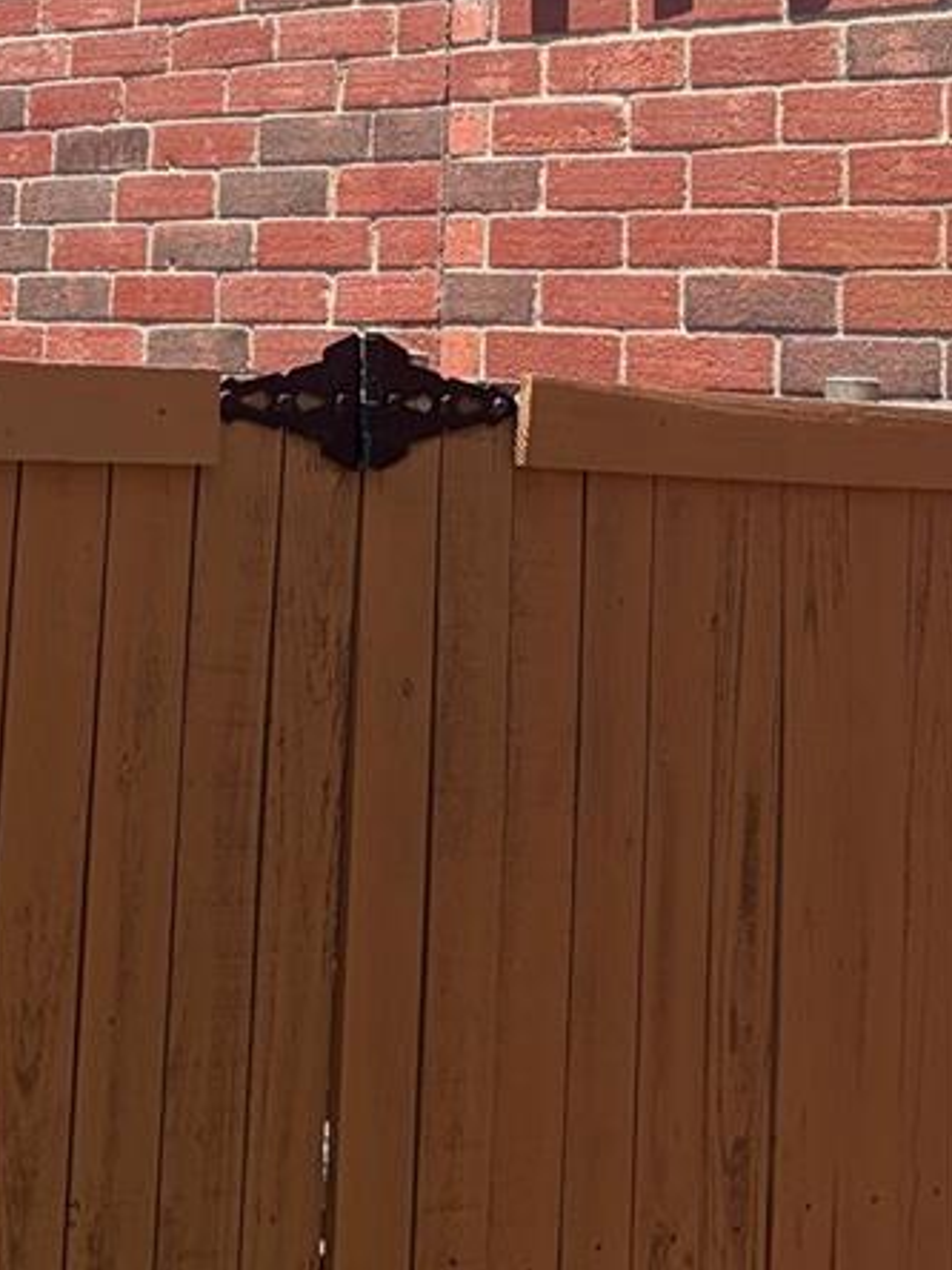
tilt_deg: +11.8
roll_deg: -3.2
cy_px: -237
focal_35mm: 90
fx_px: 3300
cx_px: 143
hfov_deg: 16.3
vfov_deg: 20.4
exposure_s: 1/2141
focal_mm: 5.96
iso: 50
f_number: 1.6
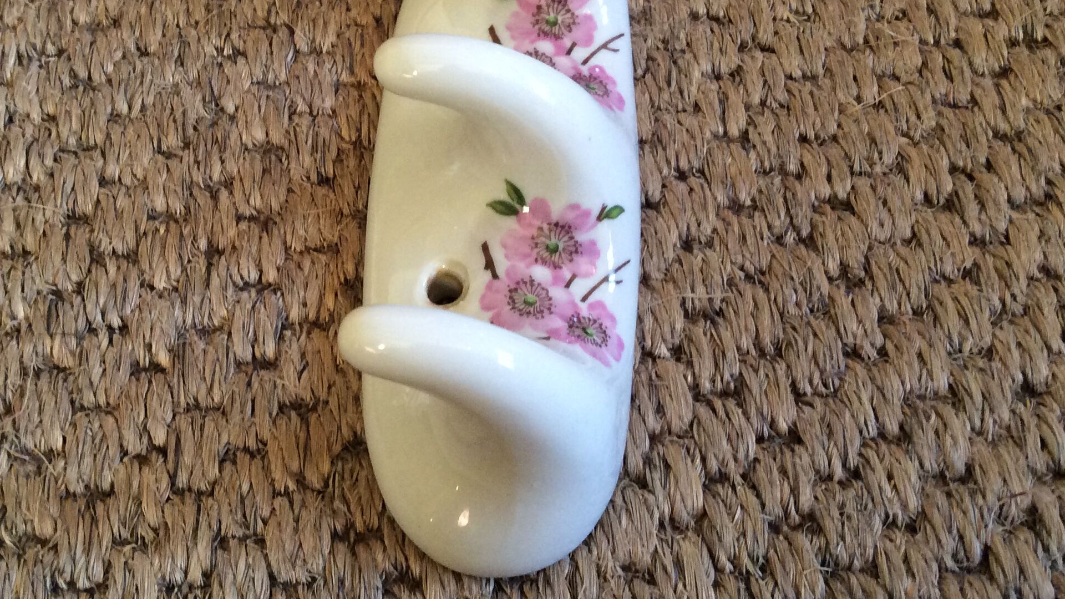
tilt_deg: -60.4
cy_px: 257
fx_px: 1327
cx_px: 457
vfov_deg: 25.4
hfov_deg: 43.6
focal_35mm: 47
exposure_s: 1/25
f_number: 2.4
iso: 125
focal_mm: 3.3
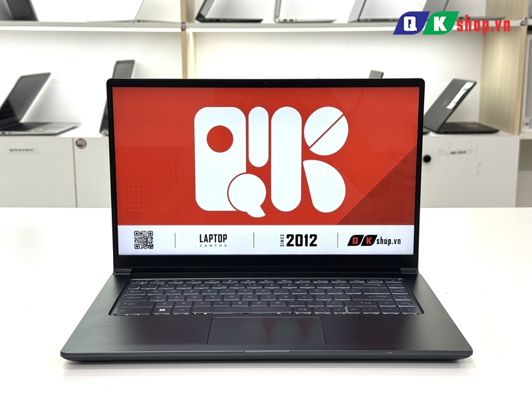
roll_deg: +1.1
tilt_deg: -11.5
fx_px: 738
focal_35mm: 48
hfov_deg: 39.7
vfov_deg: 30.3
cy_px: 200
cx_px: 266
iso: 50
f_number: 1.78
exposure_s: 1/100
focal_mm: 6.76
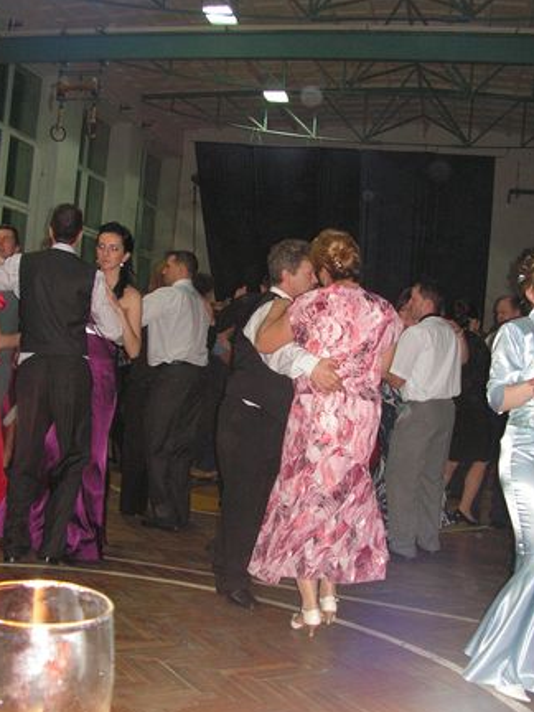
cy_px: 379
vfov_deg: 46.8
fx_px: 823
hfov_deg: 36.0
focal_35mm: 40
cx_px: 274
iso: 160
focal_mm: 6
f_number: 3.2
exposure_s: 1/40
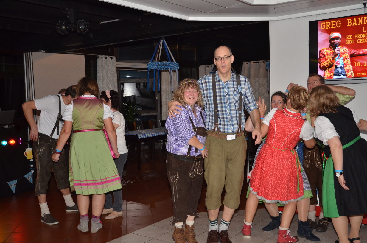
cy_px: 122
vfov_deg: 35.3
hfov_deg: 51.4
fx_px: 381
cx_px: 184
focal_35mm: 38
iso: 800
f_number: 4
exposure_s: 1/60
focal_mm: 25
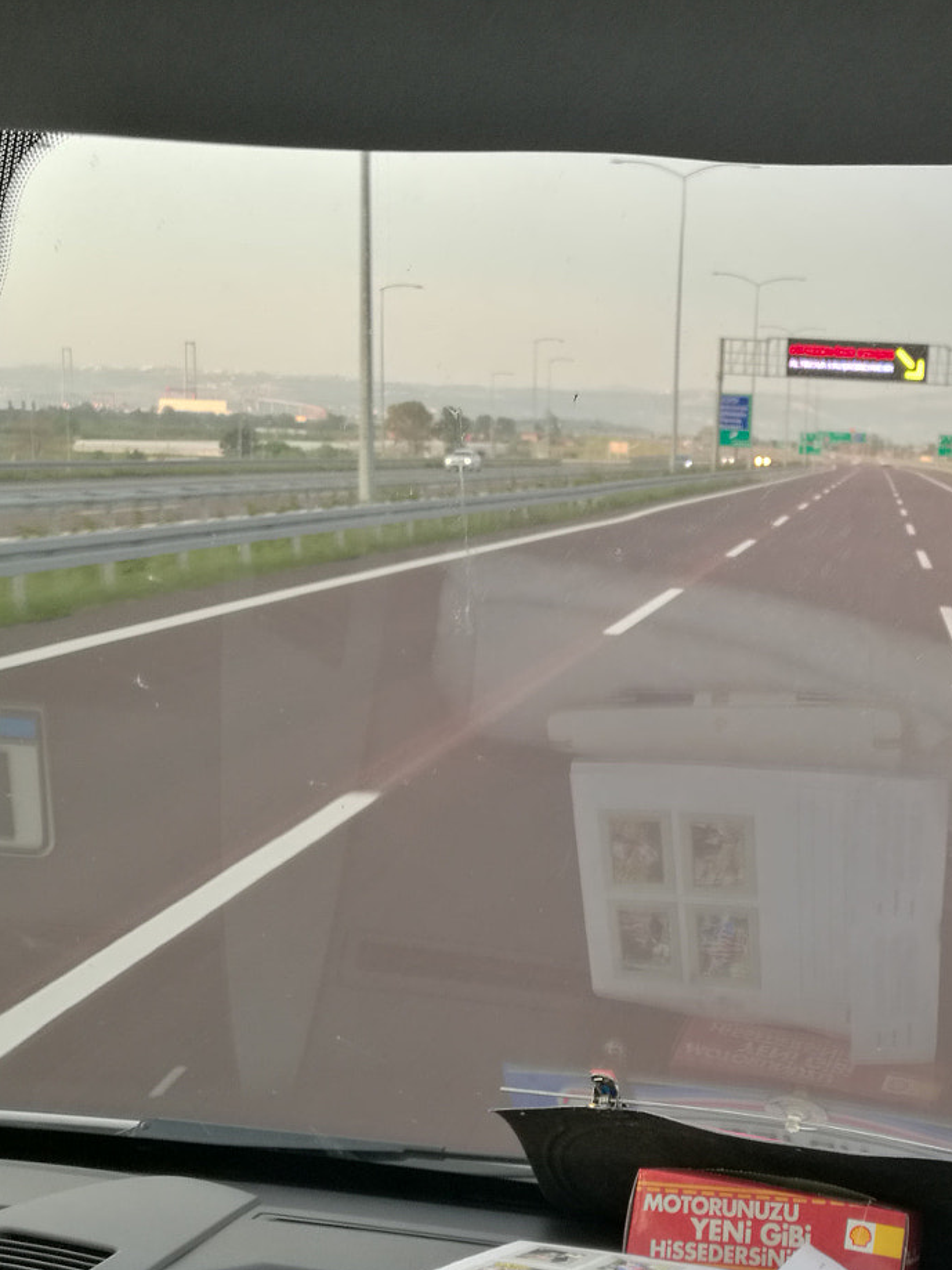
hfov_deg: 30.0
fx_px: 1724
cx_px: 793
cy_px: 802
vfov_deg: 40.1
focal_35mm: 47
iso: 50
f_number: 2
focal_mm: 4.04
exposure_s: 1/141
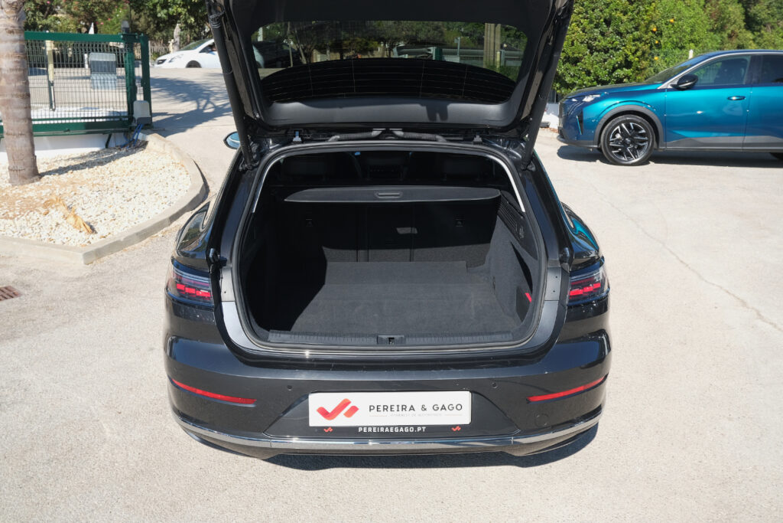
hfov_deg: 54.4
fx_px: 761
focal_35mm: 35
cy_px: 262
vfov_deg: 37.9
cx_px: 392
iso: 160
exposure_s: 1/180
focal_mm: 23.5
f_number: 8
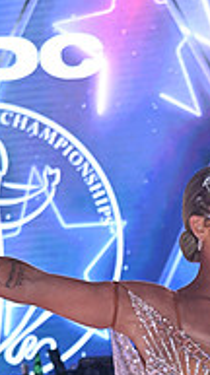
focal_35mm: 331
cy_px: 544
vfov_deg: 6.5
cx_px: 367
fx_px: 3290
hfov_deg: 3.6
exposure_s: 1/200
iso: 1600
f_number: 11
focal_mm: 105
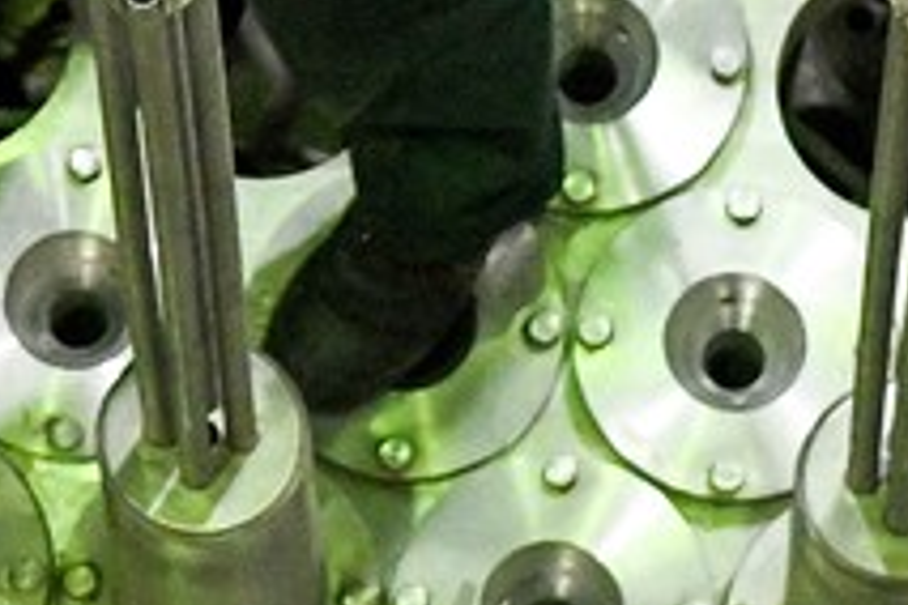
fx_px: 12230
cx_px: 38
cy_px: -552
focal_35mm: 485
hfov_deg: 4.2
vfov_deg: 2.8
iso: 5000
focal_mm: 55
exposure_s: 1/250
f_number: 5
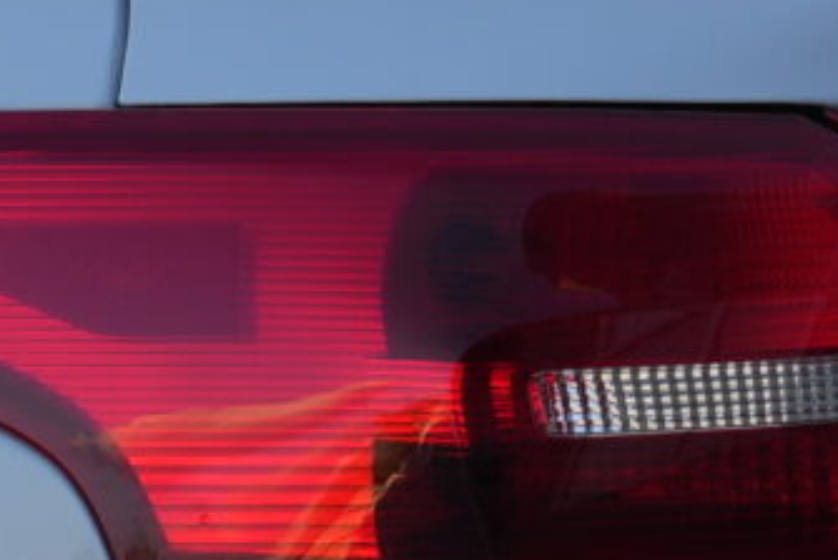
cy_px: 684
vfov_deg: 5.1
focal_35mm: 268
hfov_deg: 7.5
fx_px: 6241
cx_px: -534
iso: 200
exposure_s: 1/160
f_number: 5.6
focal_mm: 35
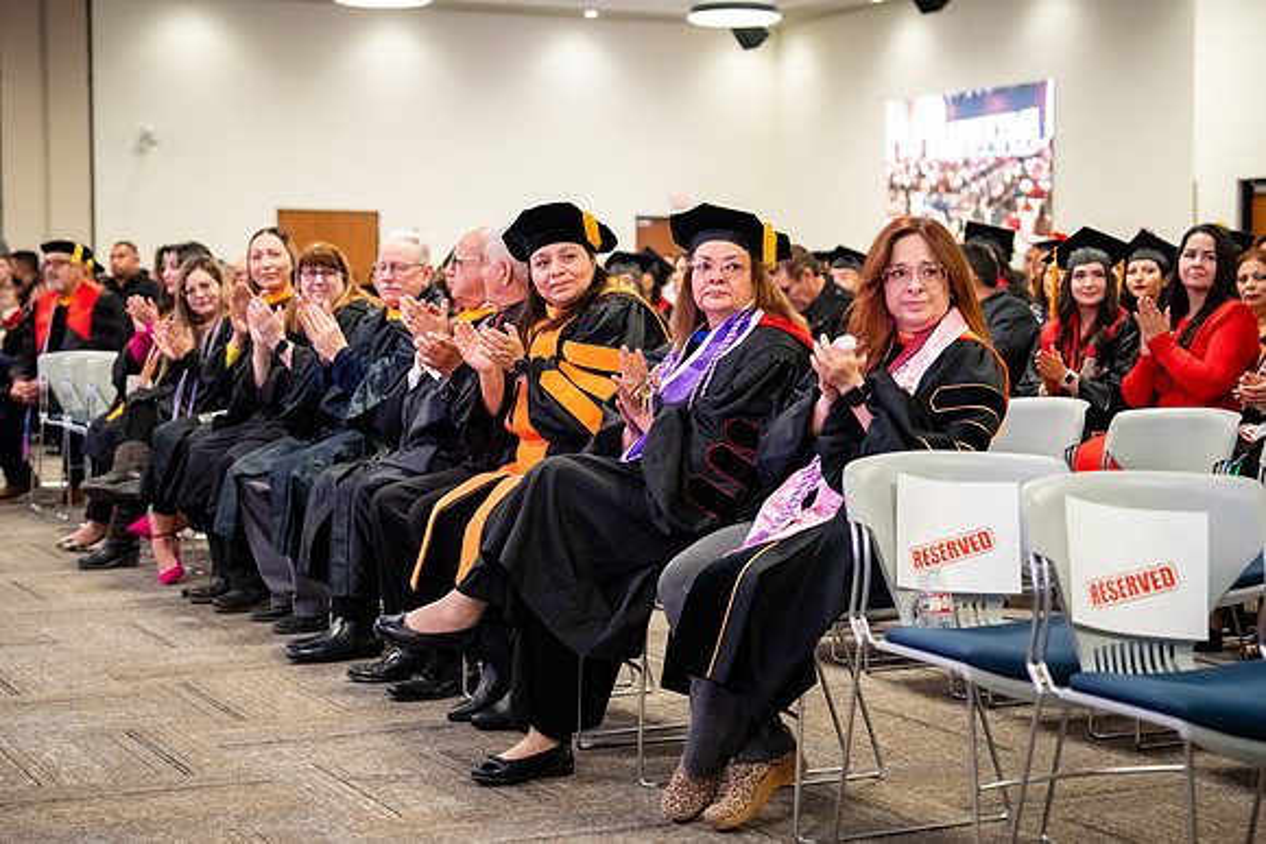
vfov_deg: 20.7
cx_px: 627
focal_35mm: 66
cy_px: 373
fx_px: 2306
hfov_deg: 30.7
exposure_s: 1/200
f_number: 2.8
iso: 3200
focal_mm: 56
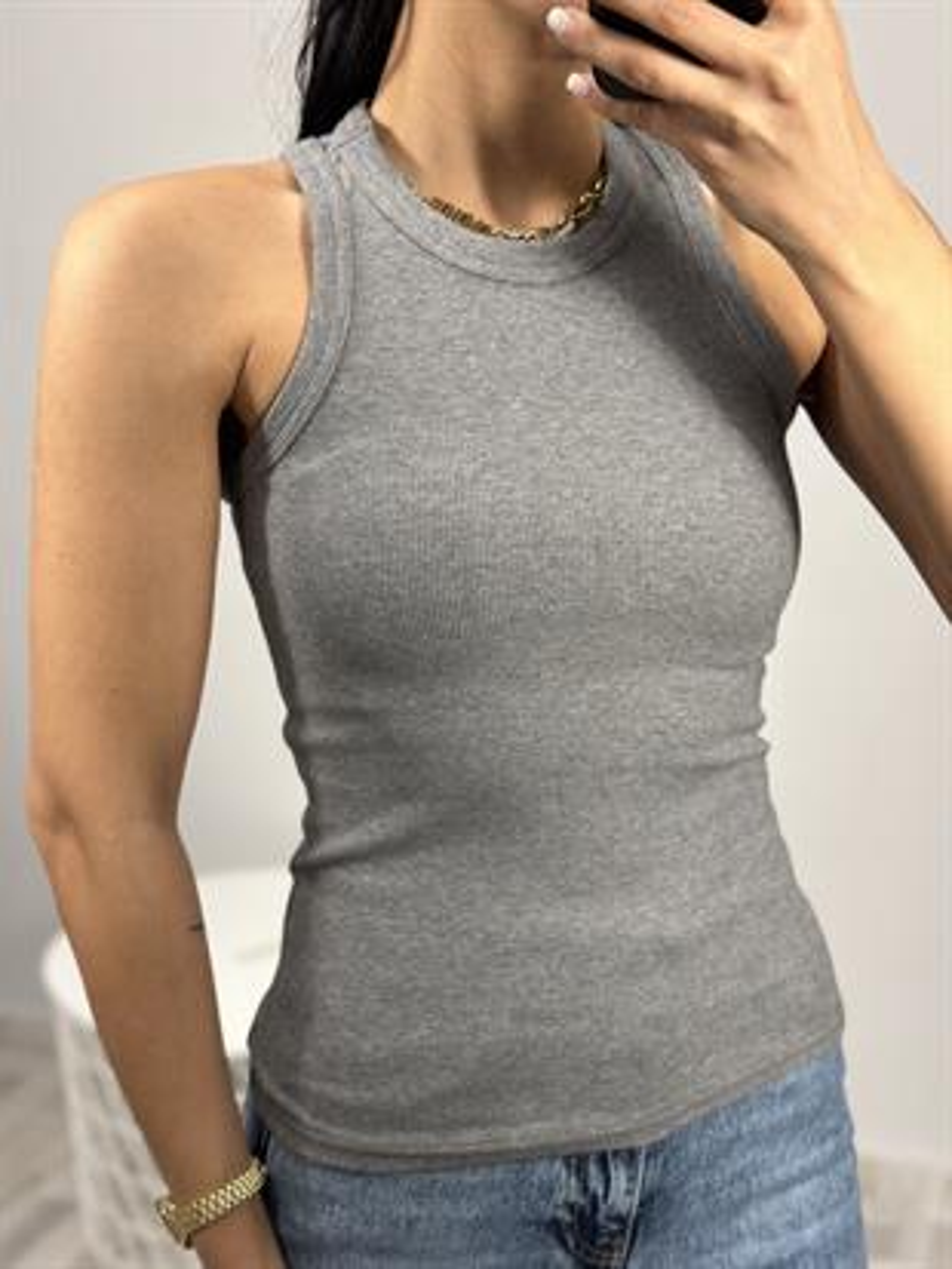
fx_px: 1759
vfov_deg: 39.6
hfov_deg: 30.3
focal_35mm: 48
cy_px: 634
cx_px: 476
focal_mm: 6.86
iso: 160
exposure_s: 1/100
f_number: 1.78
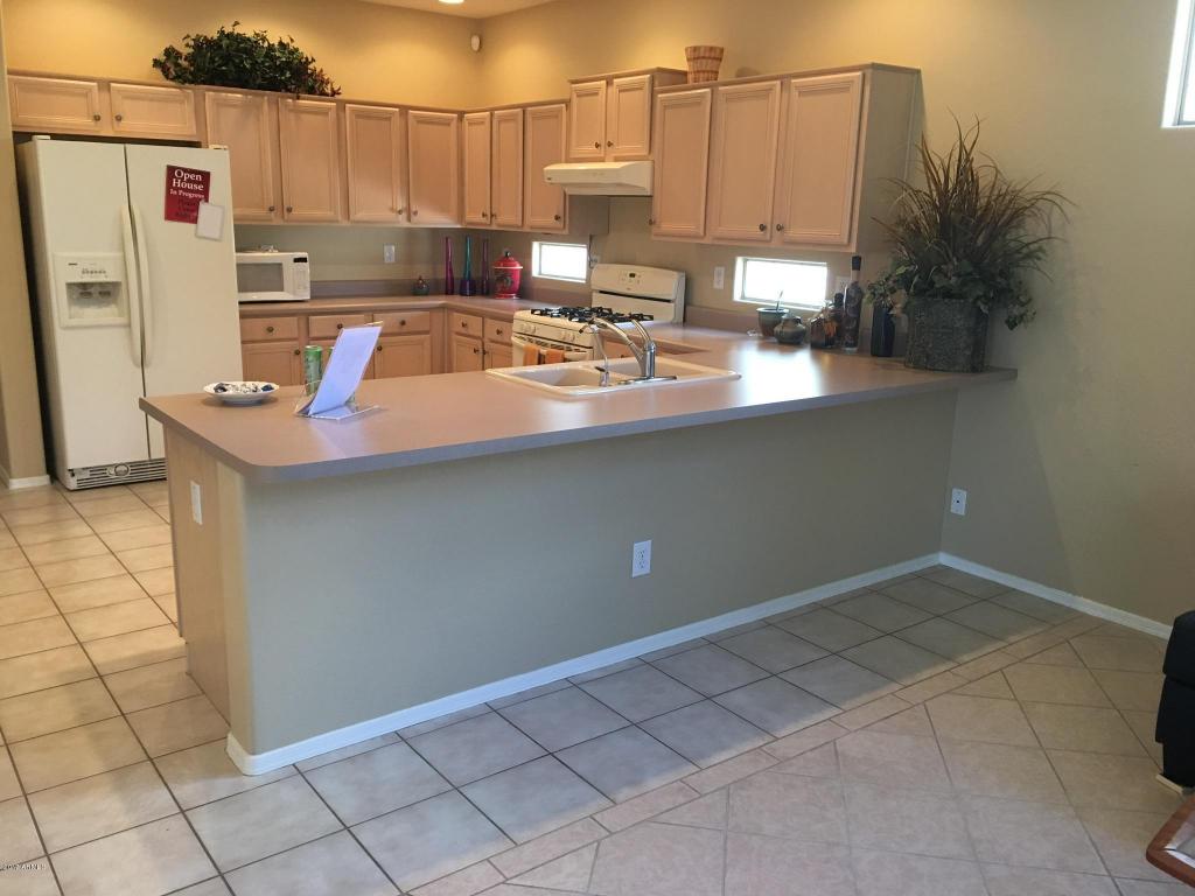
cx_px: 598
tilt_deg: -12.2
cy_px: 448
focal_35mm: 29
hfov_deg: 61.7
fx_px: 1001
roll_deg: -2.3
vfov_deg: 48.2
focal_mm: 4.15
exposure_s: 1/15
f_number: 2.2
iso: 50
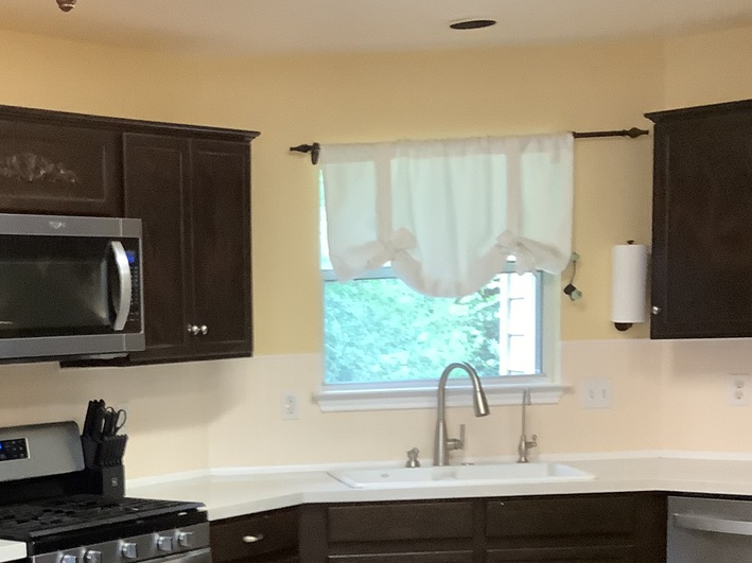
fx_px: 1368
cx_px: 73
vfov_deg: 22.6
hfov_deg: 29.5
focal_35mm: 63
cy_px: 520
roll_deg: +1.3
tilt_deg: -10.8
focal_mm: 3.3
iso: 320
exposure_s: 1/60
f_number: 2.4
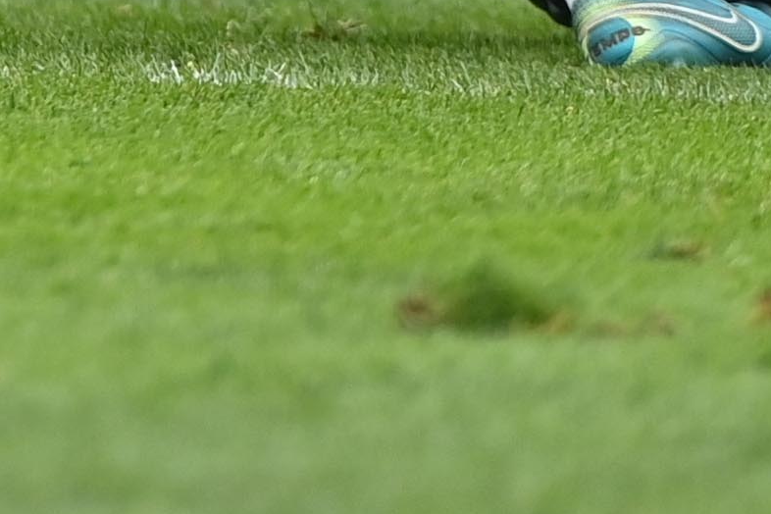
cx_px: 125
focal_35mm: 2550
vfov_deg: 0.5
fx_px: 54608
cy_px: -1250
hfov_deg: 0.8
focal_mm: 360
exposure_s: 1/1600
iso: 500
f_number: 4
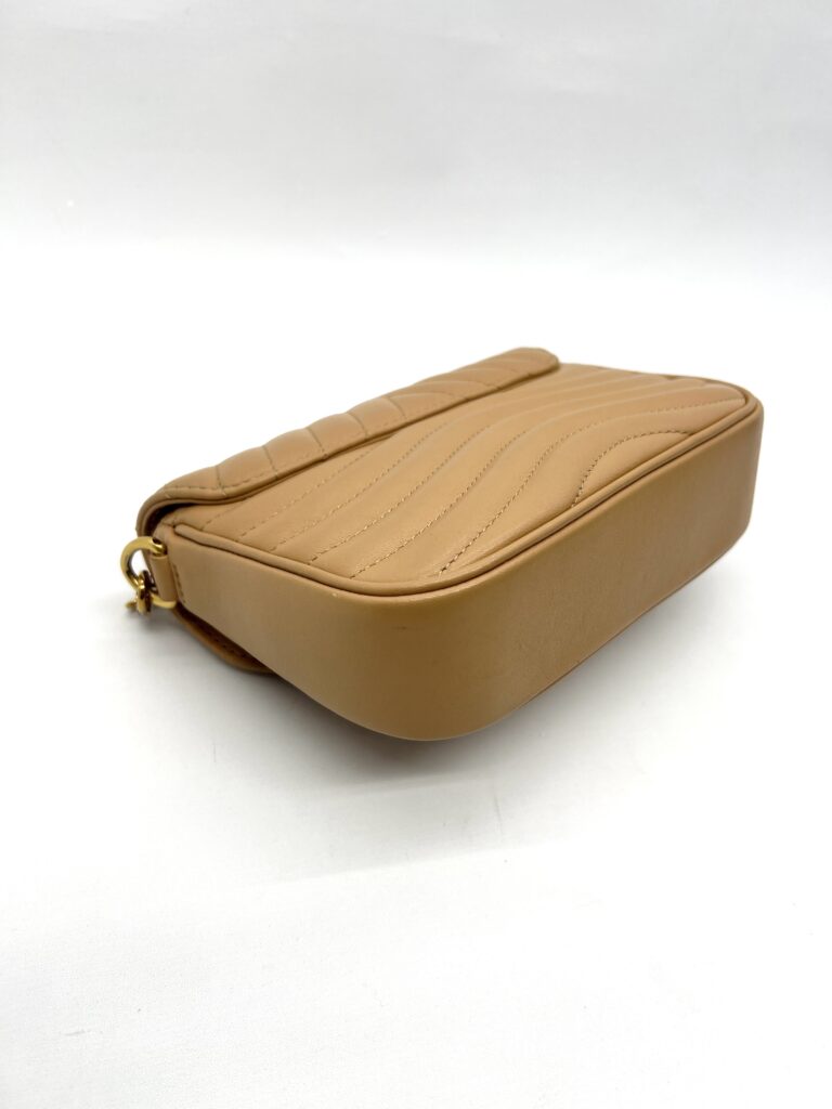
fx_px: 833
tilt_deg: -39.7
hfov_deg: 53.1
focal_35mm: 26
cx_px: 416
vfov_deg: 67.3
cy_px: 554
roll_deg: -9.4
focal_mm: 5.7
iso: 40
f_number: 1.5
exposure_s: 1/282
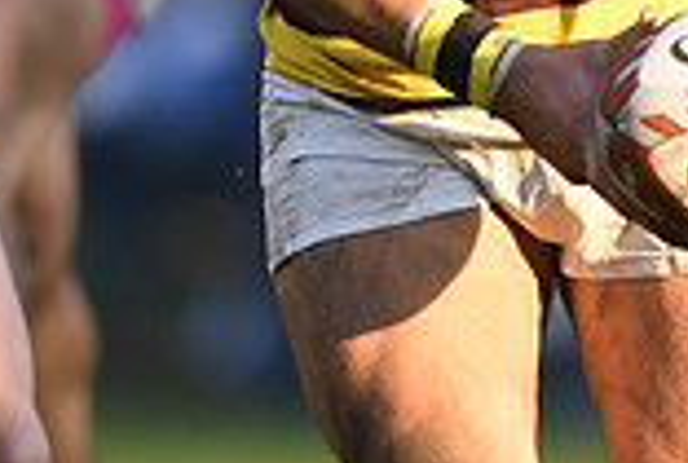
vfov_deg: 0.8
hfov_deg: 1.2
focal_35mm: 1674
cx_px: 507
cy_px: -355
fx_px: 32084
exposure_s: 1/1600
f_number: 2.8
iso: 500
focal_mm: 300
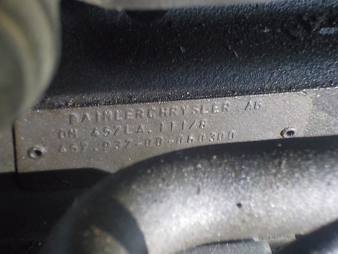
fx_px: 879
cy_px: 127
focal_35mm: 90
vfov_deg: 16.4
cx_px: 169
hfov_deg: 21.8
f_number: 5.9
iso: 800
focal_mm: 12.3
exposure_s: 1/4
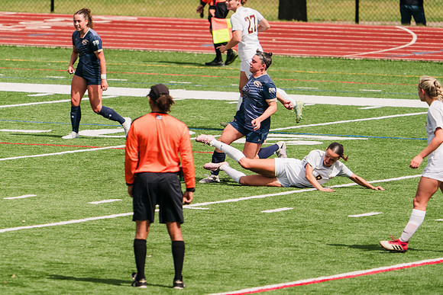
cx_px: 150
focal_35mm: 526
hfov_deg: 3.9
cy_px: 131
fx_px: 6471
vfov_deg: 2.6
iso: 200
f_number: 6.3
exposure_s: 1/1600
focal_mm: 397
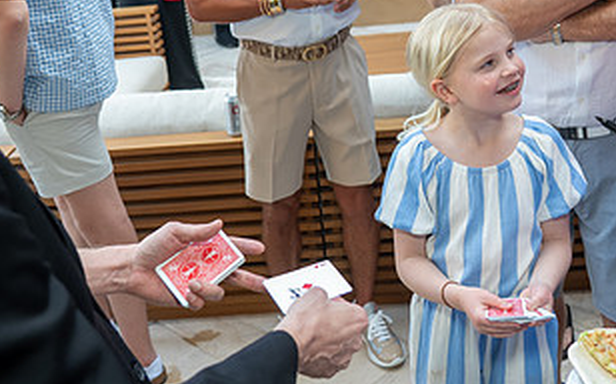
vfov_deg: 25.8
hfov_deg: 41.7
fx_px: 805
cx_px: 372
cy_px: 21
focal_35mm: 48
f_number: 4
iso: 400
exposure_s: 1/200
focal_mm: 25
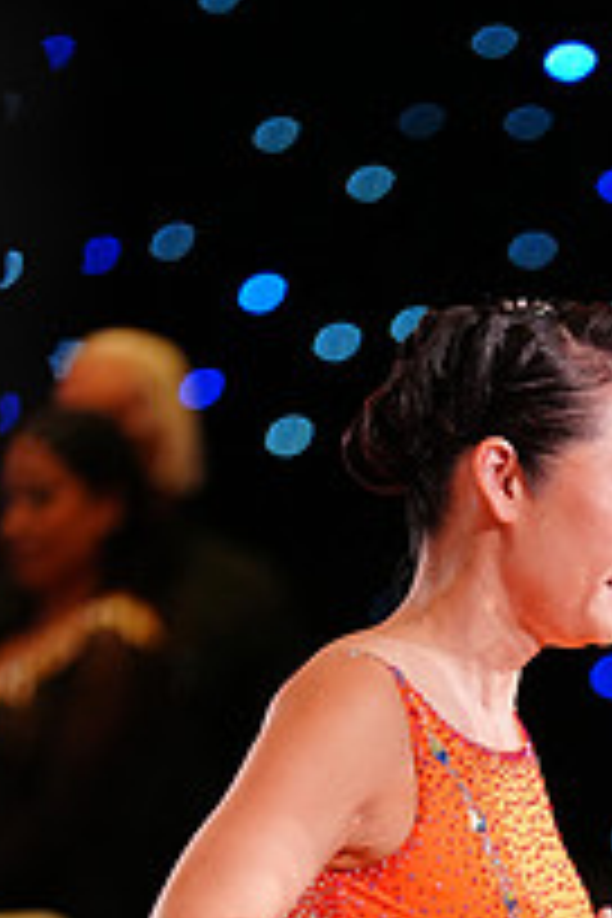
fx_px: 13055
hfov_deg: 2.7
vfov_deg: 4.0
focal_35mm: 512
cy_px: 1256
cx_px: 731
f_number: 2.8
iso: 2000
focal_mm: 180
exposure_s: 1/500
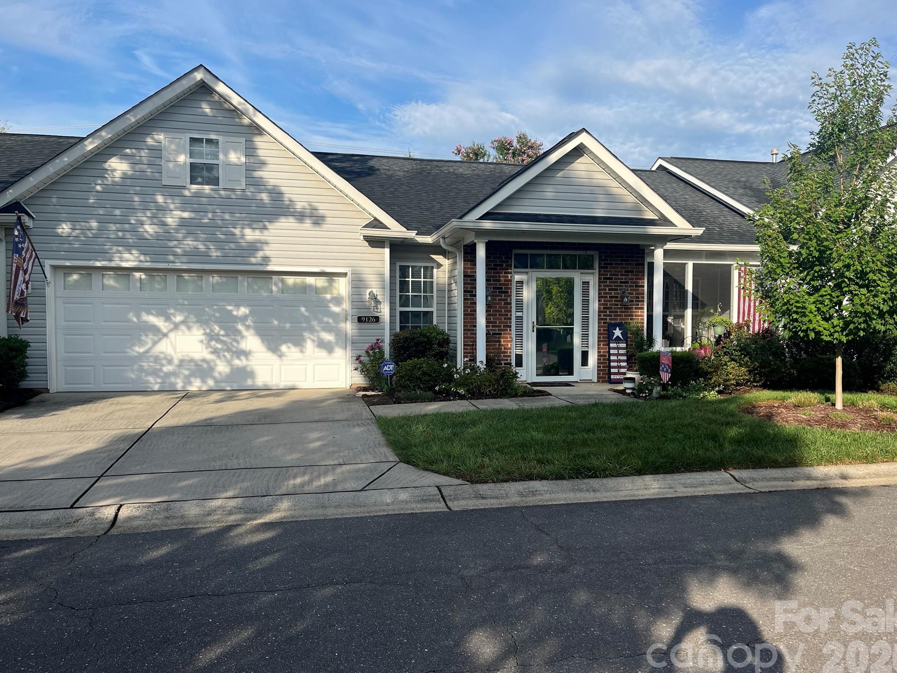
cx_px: 454
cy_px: 340
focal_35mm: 27
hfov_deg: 65.3
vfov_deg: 51.4
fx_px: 700
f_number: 1.6
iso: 50
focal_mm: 5.1
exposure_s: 1/2571
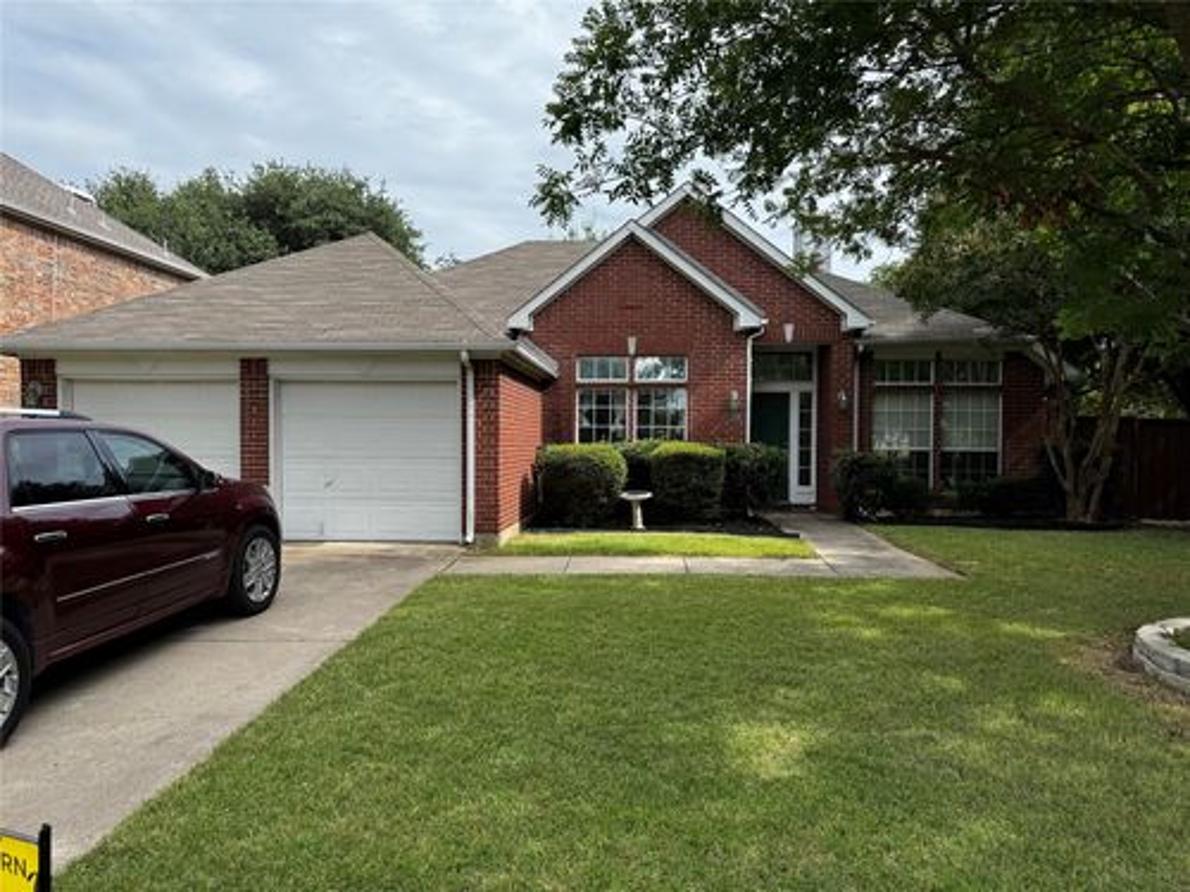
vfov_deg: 56.8
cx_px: 595
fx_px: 825
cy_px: 446
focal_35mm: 24
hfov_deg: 71.6
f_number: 1.78
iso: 80
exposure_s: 1/2506
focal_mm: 6.76
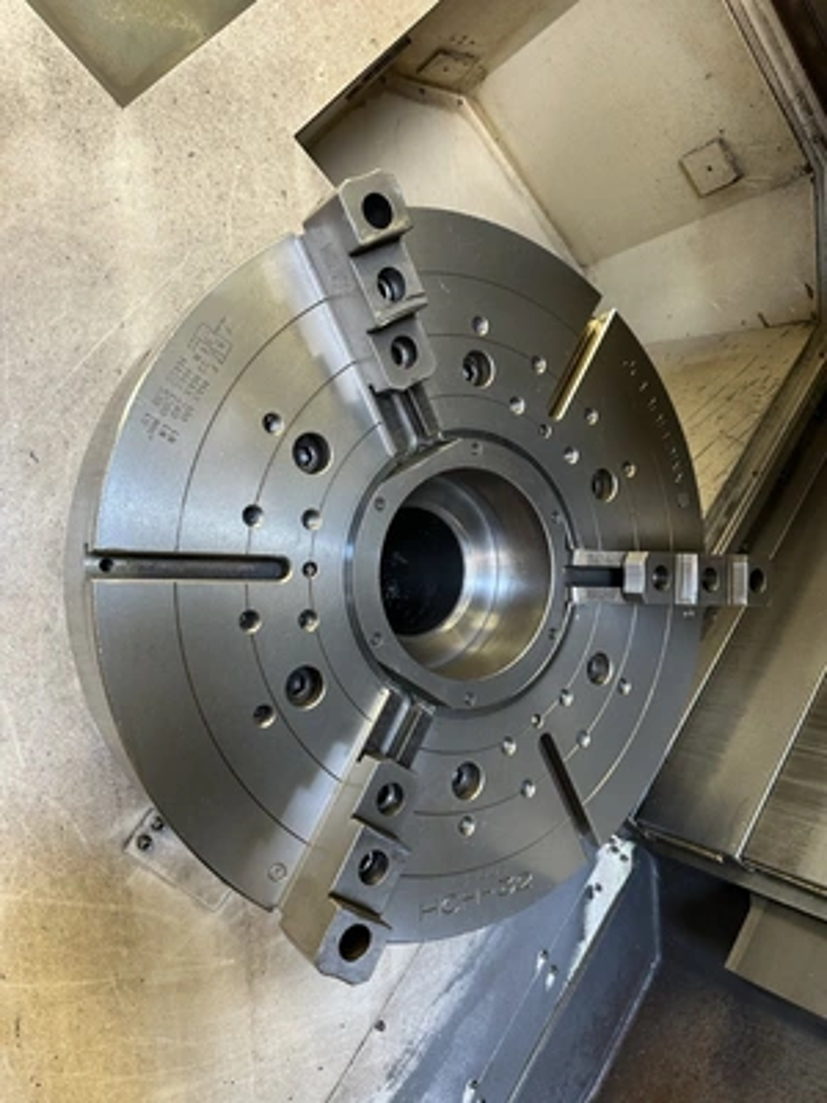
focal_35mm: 24
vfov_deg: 71.6
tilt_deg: -1.6
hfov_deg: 56.8
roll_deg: +2.8
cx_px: 414
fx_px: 765
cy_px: 552
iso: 250
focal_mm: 6.86
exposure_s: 1/71
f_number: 1.78
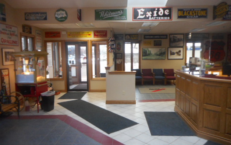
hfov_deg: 68.4
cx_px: 116
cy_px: 72
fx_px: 170
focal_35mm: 27
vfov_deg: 46.1
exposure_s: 1/30
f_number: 3.7
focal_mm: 4.5
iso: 280
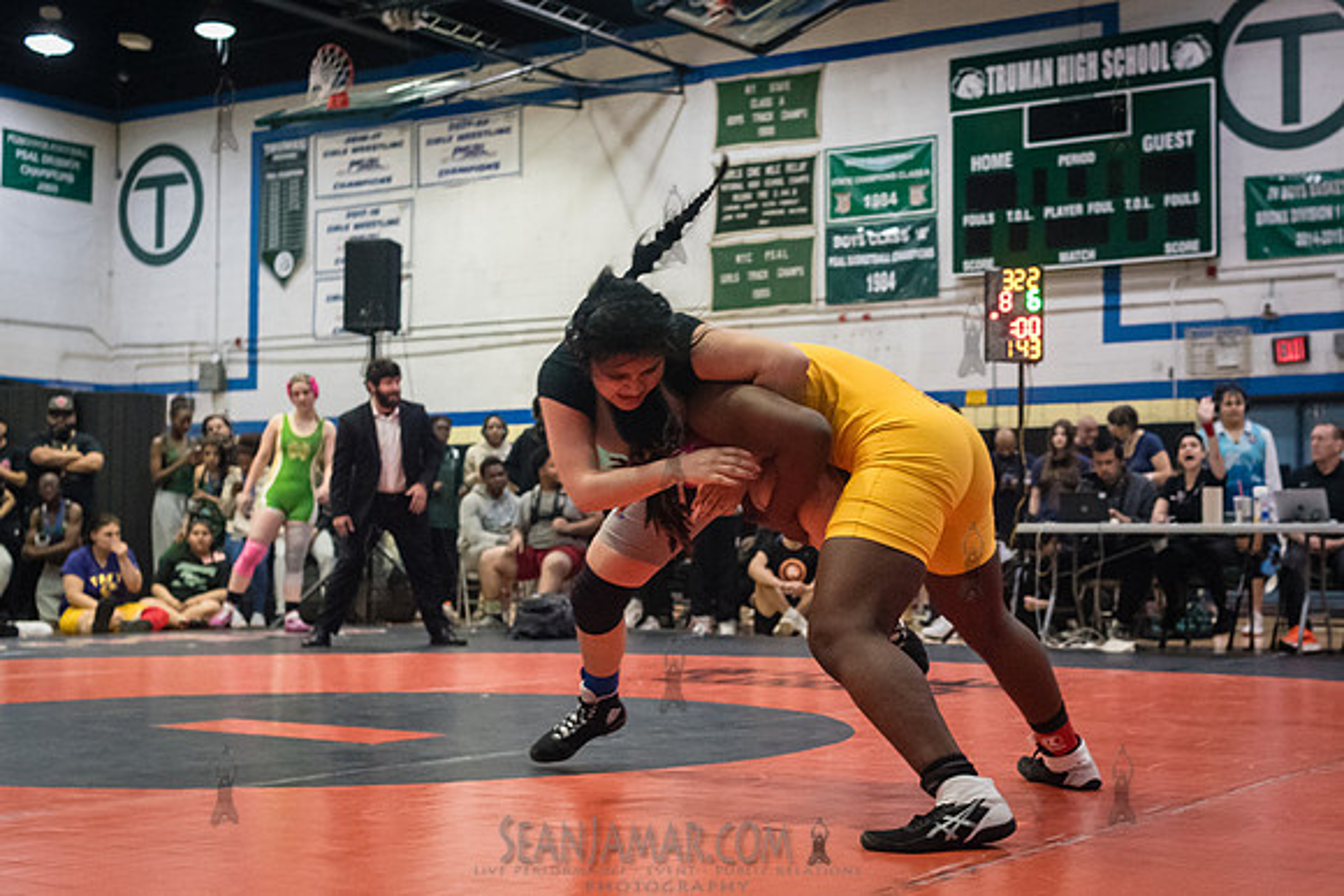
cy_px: 447
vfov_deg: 26.4
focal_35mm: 51
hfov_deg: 38.6
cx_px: 812
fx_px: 1911
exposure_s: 1/400
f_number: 3.5
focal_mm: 35
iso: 6400
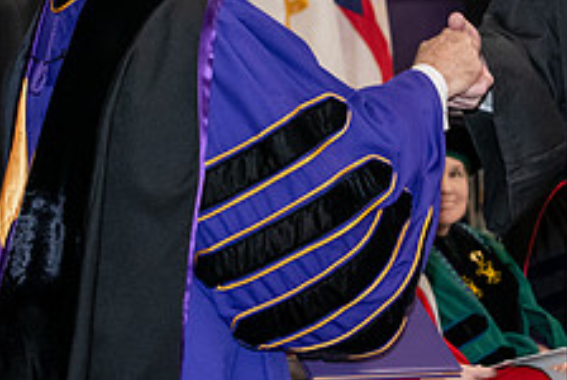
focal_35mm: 181
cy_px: -98
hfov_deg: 11.3
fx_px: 2854
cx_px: 405
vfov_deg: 7.5
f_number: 5
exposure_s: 1/200
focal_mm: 70
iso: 2500
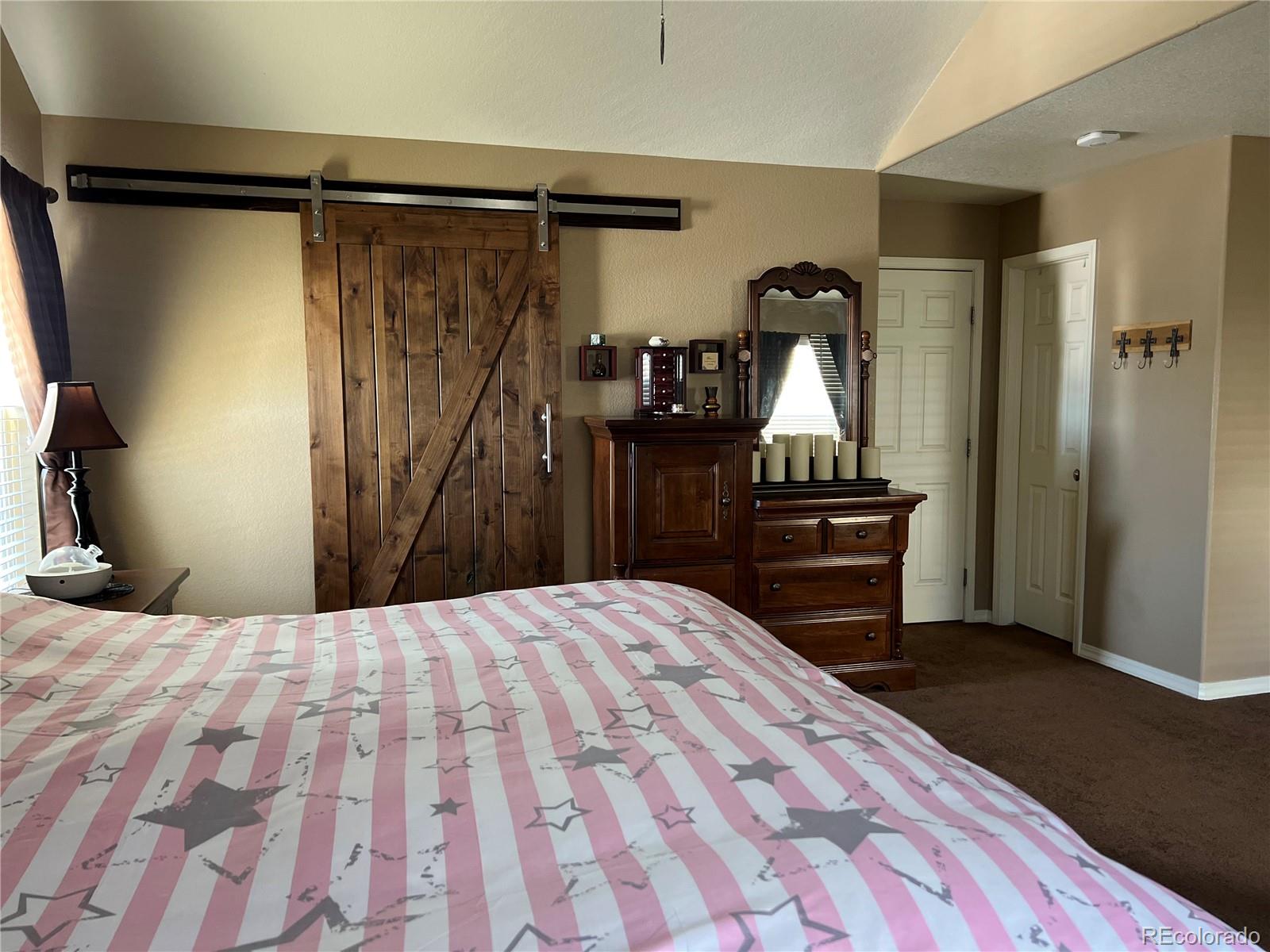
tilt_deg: -5.3
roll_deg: -0.3
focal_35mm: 26
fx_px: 954
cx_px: 635
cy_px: 476
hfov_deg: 67.3
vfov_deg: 53.1
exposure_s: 1/60
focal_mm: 5.7
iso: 320
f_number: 1.5
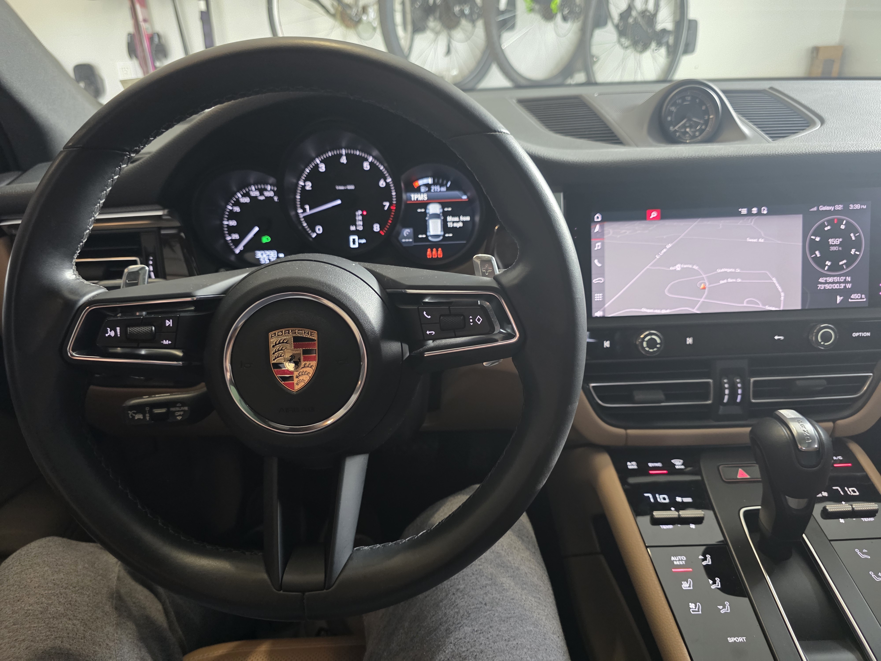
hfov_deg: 73.9
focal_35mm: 23
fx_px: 585
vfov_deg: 58.9
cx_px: 440
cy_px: 330
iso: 640
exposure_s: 1/65.6
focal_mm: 6.3
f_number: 1.7
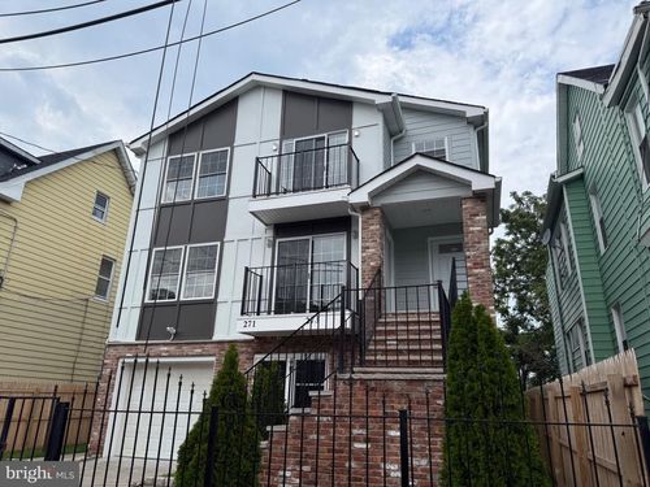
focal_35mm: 24
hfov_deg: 71.6
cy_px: 244
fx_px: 451
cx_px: 325
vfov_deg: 56.8
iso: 80
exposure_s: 1/3584
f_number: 1.78
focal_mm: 6.76
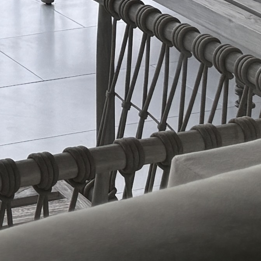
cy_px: -333
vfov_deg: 8.9
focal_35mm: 180
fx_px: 1535
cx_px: -251
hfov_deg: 9.2
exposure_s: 1/1094
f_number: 1.78
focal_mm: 6.76
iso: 80
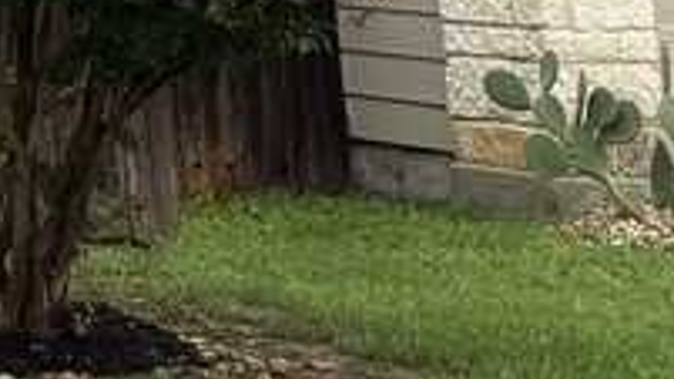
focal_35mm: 187
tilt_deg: +8.4
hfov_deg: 8.8
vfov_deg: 6.1
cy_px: -704
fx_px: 3342
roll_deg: -0.1
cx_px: -1512
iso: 80
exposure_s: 1/1464
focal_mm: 6.76
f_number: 1.78
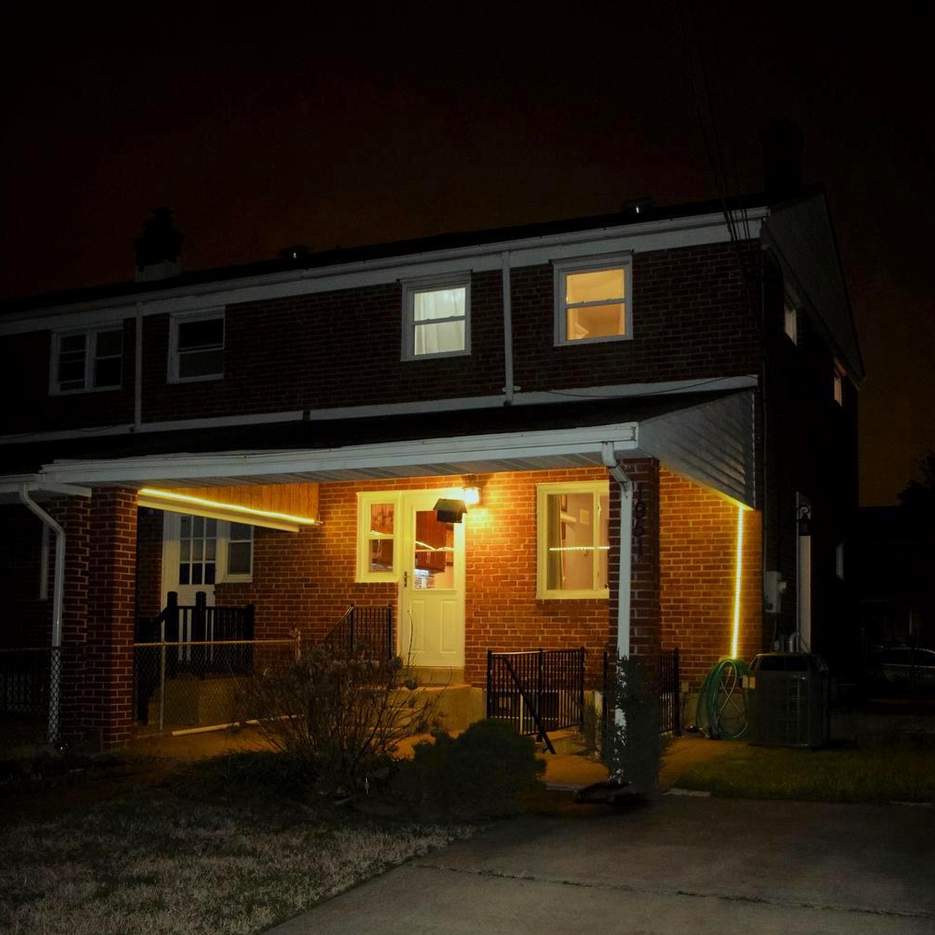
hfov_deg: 41.3
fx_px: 1242
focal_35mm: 41
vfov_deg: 41.1
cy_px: 547
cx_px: 467
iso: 3200
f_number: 3.8
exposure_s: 1/60
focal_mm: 21
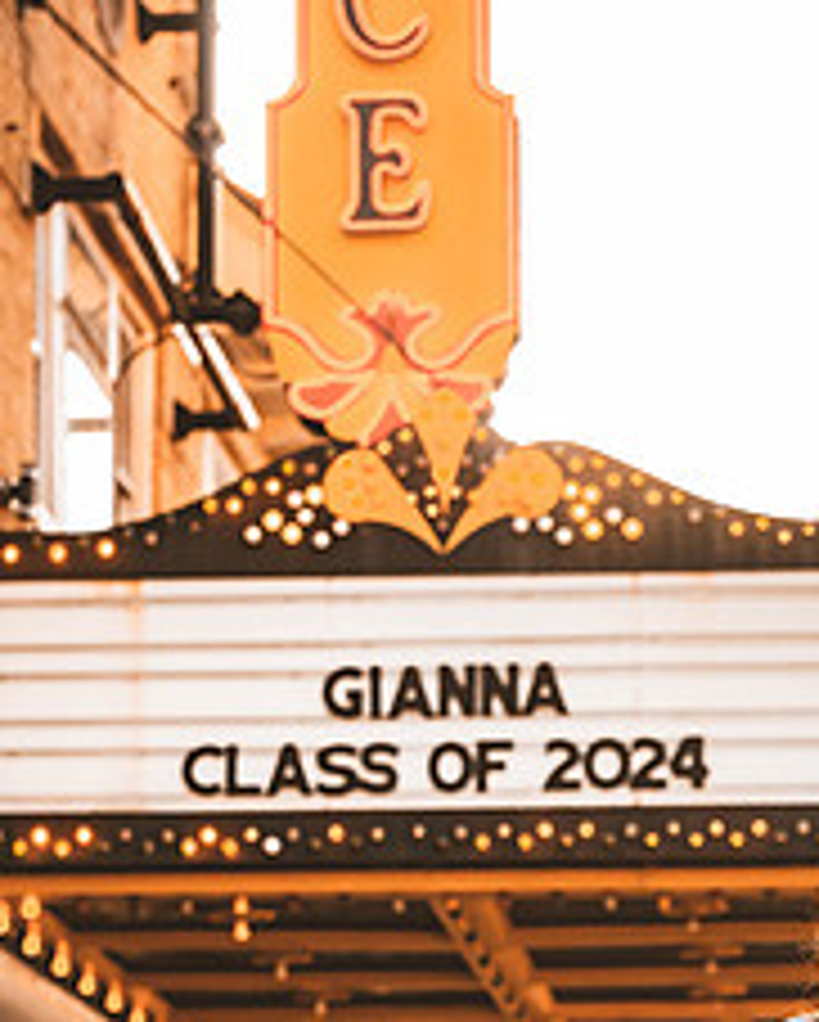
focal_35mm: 130
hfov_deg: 11.9
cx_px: 526
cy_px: 833
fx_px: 3934
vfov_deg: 14.7
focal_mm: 70
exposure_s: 1/4000
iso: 1600
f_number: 2.8
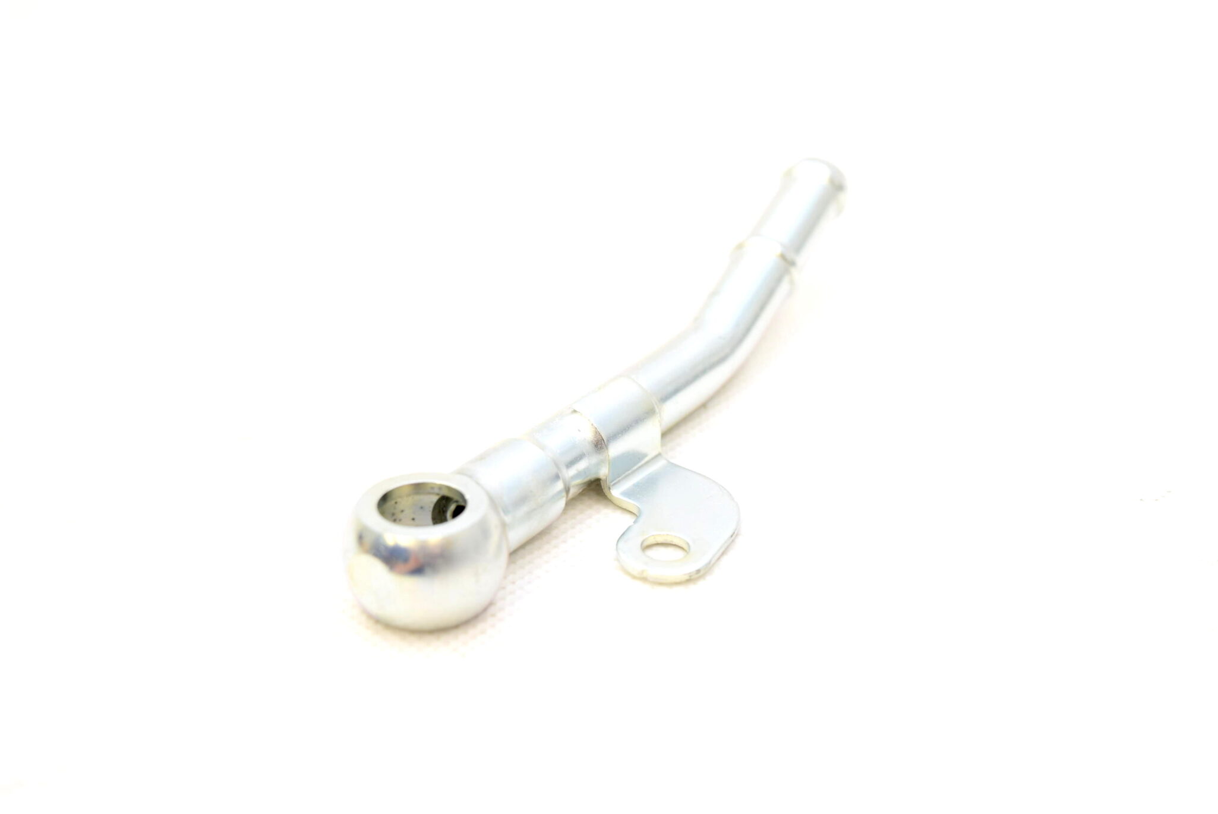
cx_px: 609
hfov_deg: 36.8
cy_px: 407
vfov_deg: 25.1
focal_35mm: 54
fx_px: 1828
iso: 400
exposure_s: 1/160
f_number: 6.3
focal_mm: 36
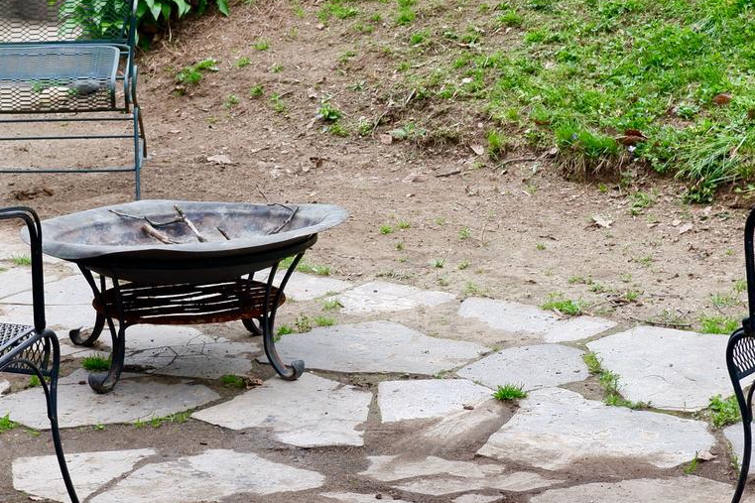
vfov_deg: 12.0
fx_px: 2369
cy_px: 46
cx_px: 299
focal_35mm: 113
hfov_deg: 18.1
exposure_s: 1/140
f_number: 5.6
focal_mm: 28
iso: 200
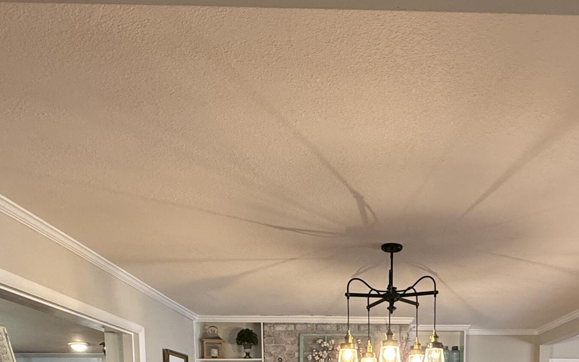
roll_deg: +0.5
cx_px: 379
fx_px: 521
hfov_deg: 57.1
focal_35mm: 33
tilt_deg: -5.6
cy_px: 468
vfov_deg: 30.4
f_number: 2.2
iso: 400
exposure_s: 1/60
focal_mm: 2.22
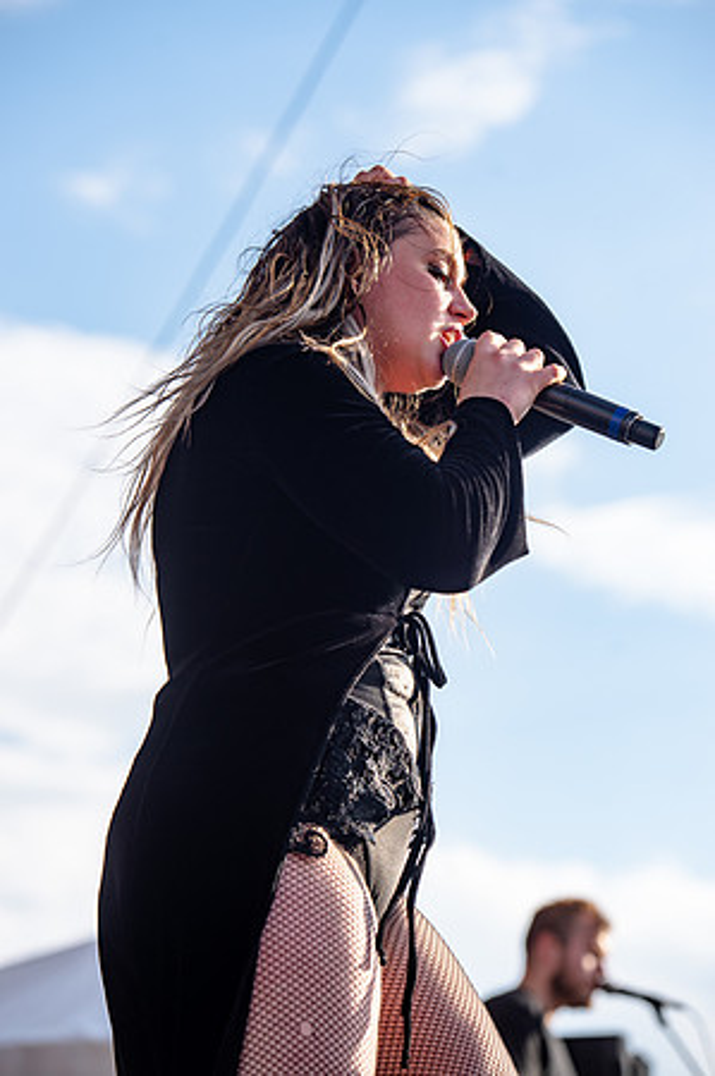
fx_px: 3583
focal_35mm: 120
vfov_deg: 17.1
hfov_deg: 11.4
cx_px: 358
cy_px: 538
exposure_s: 1/640
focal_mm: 120
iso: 125
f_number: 5
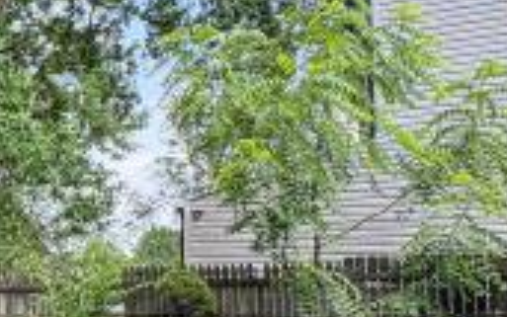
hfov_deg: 29.8
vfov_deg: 22.1
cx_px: -108
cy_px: 246
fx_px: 802
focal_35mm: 58
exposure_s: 1/250
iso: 64
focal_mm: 2.22
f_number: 2.2
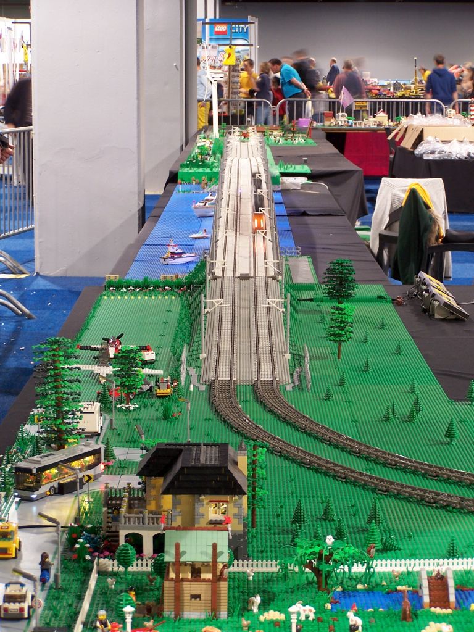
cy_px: 316
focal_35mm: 105
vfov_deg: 18.7
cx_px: 237
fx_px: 1917
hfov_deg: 14.1
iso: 80
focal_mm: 17.5
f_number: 3.2
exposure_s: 1/2
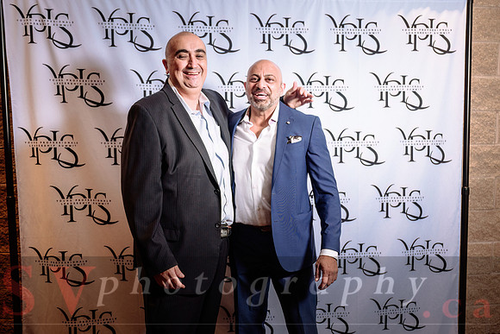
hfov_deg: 49.6
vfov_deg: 34.1
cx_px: 250
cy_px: 203
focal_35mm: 39
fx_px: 541
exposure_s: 1/100
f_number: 2.8
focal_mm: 32
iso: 500
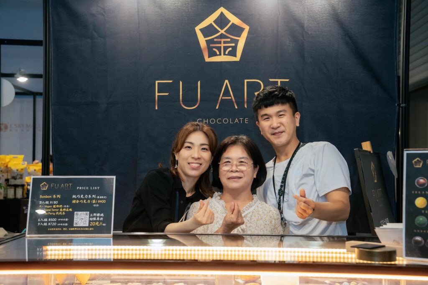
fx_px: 642
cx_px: 214
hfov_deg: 36.9
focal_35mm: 54
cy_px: 142
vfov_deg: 25.0
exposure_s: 1/125
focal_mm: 54
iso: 4000
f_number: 5
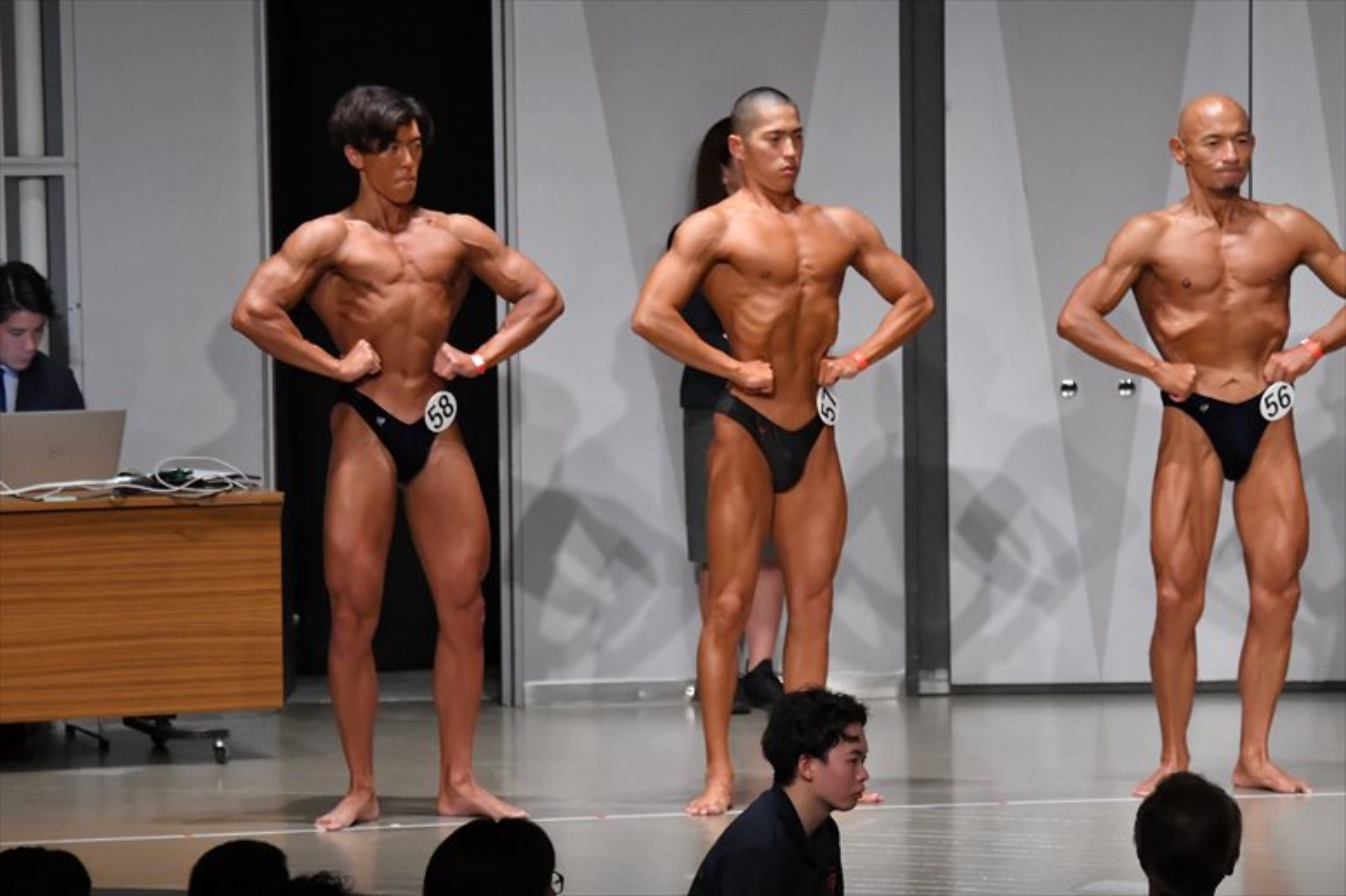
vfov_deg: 6.8
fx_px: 7549
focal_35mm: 202
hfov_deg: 10.2
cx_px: 673
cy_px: 448
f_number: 5.6
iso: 6400
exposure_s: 1/400
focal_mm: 135
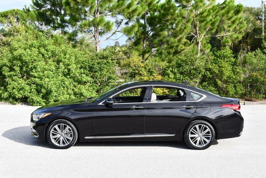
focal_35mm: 48
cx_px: 133
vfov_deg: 28.1
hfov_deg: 41.1
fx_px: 355
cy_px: 89
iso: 200
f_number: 8
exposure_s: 1/250
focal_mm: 24
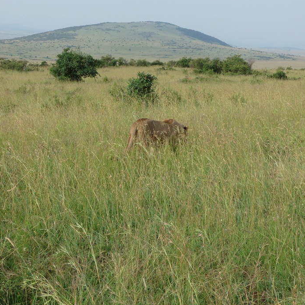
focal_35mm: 68
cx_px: 153
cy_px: 115
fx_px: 678
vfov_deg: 25.3
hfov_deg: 25.4
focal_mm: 10.1
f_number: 5.6
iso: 100
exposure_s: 1/250
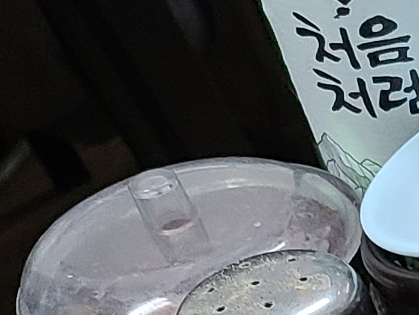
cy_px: 857
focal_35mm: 186
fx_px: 2251
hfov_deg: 8.3
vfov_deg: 7.3
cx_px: 1425
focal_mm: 5.4
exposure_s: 1/59
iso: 160
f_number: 1.8
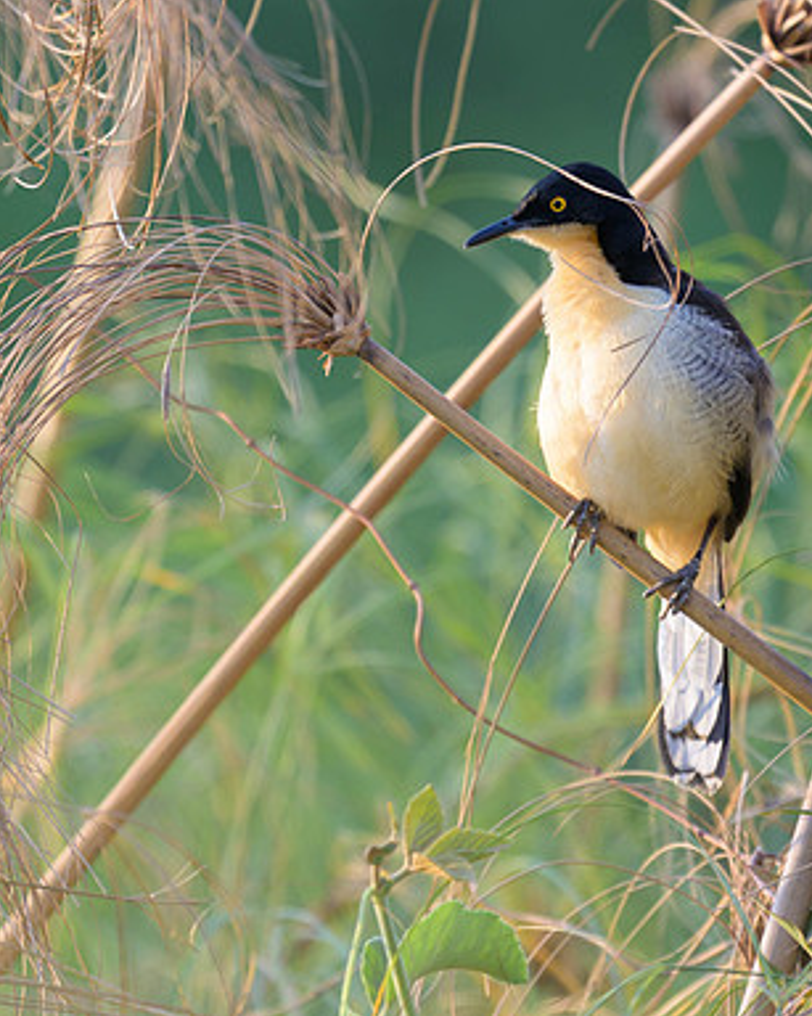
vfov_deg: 1.2
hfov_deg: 0.9
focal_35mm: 1666
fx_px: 50067
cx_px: 440
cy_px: 623
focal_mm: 560
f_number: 4
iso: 200
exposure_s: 1/320
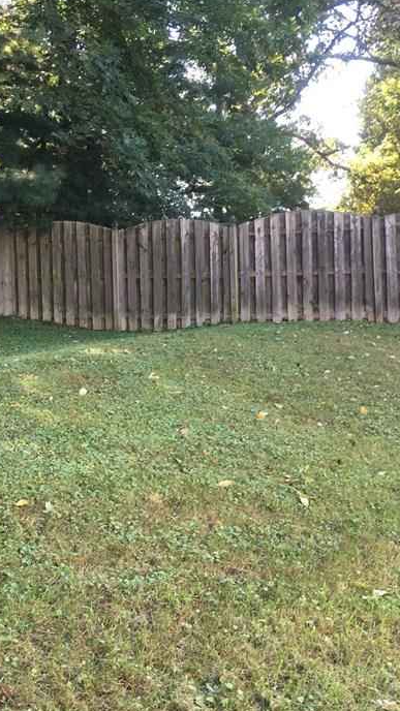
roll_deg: +0.9
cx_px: 168
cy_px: 385
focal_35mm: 47
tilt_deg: -1.1
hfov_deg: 25.4
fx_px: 886
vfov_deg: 43.7
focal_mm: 4.15
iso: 40
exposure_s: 1/120
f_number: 2.2
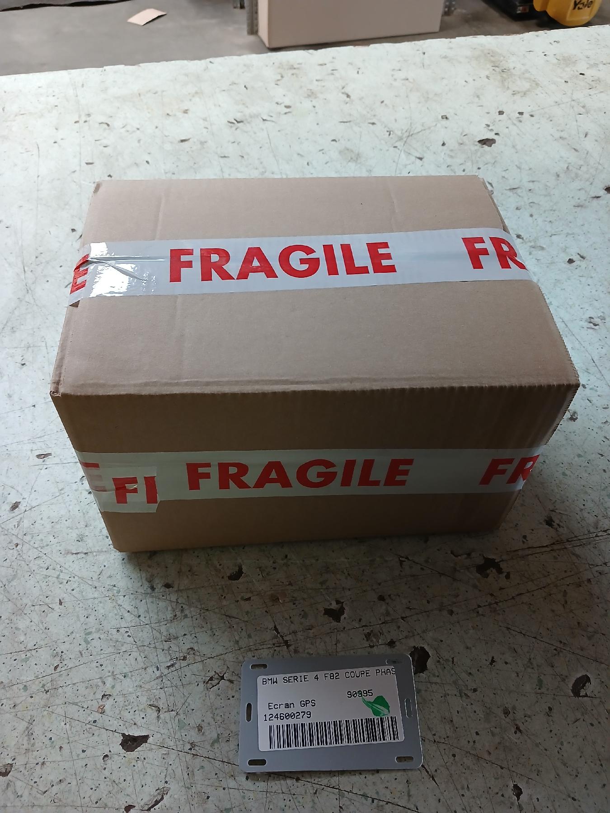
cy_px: 406
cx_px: 305
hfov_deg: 51.4
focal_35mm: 27
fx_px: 634
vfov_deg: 65.3
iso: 200
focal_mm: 3.98
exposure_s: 1/33.3
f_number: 1.8
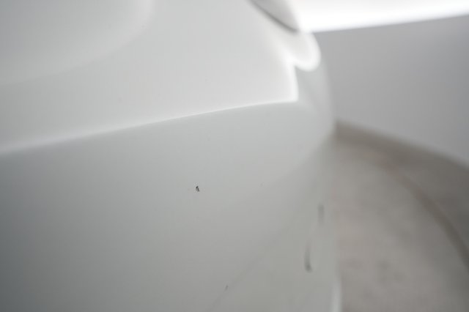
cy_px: 156
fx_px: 365
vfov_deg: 46.4
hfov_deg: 65.5
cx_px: 234
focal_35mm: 28
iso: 2000
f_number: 6.3
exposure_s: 1/80
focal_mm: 28
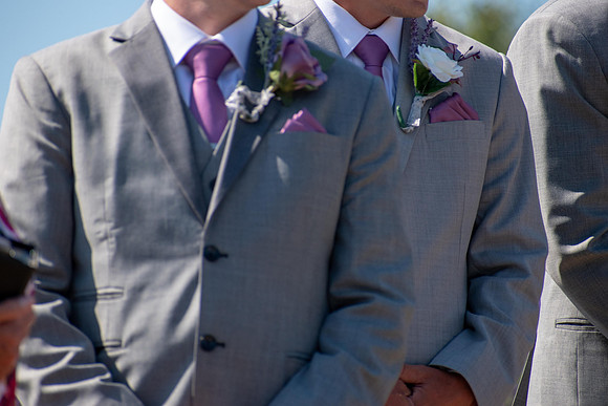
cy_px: 203
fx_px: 7601
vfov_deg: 3.1
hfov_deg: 4.6
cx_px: 304
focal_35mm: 450
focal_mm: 300
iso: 400
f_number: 6.3
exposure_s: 1/1000
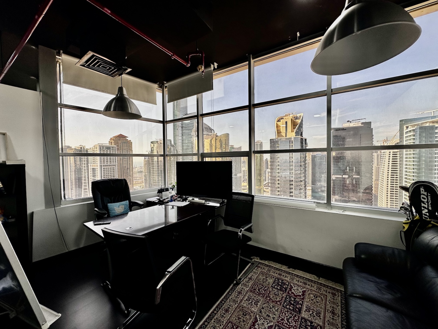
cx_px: 219
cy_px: 164
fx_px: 177
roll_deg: +0.5
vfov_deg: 85.7
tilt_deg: -1.3
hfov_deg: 102.1
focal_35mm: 14
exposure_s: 1/153
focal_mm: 2.22
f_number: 2.2
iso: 40
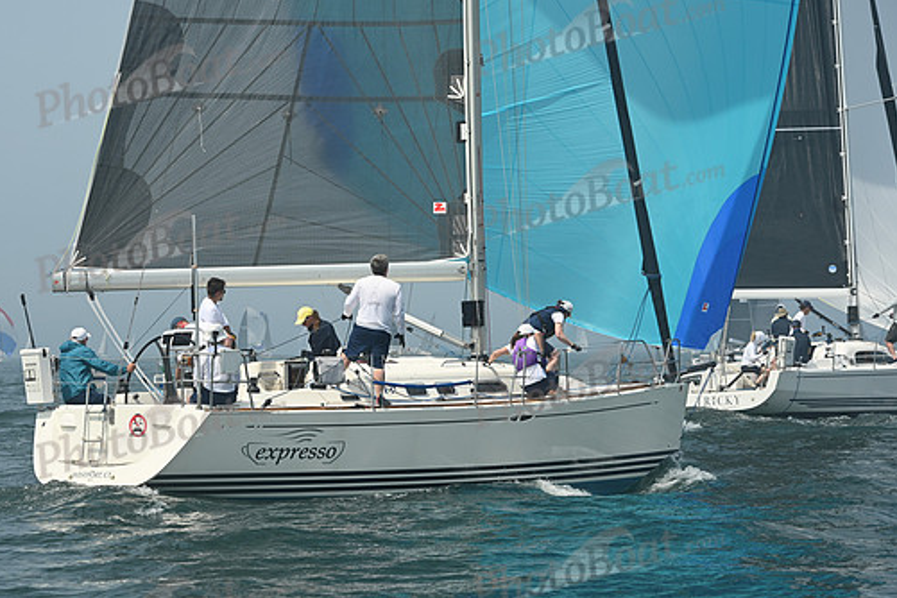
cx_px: 381
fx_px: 3463
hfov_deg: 14.8
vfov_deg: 9.9
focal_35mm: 139
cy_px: 314
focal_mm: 120
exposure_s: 1/1250
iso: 320
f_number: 8
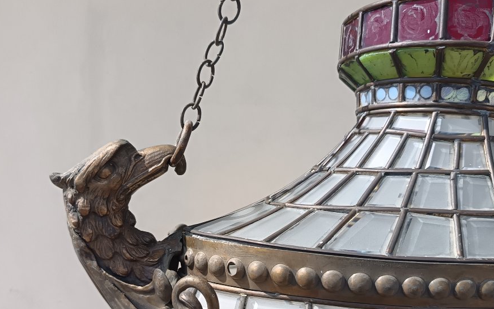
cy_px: 225
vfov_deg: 35.6
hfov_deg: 55.3
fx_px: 471
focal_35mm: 35
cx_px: 249
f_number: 1.75
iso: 100
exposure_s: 1/252
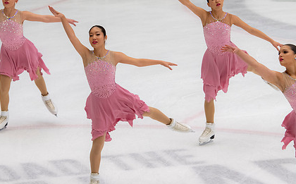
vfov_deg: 5.1
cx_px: 95
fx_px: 2078
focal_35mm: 258
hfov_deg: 8.1
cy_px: 108
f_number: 5.6
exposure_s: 1/320
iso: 1100
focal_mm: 122
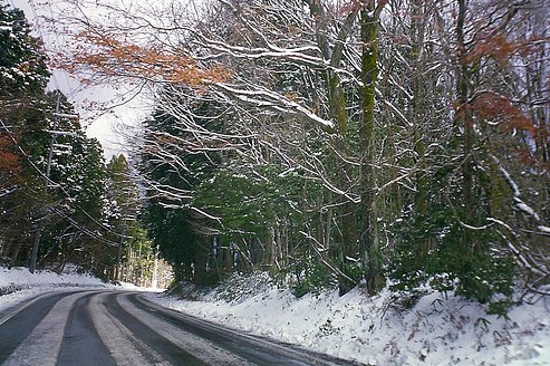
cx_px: 277
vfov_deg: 33.3
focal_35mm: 40
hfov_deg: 48.5
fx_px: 611
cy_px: 163
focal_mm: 5.6
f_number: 3.5
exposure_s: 1/320
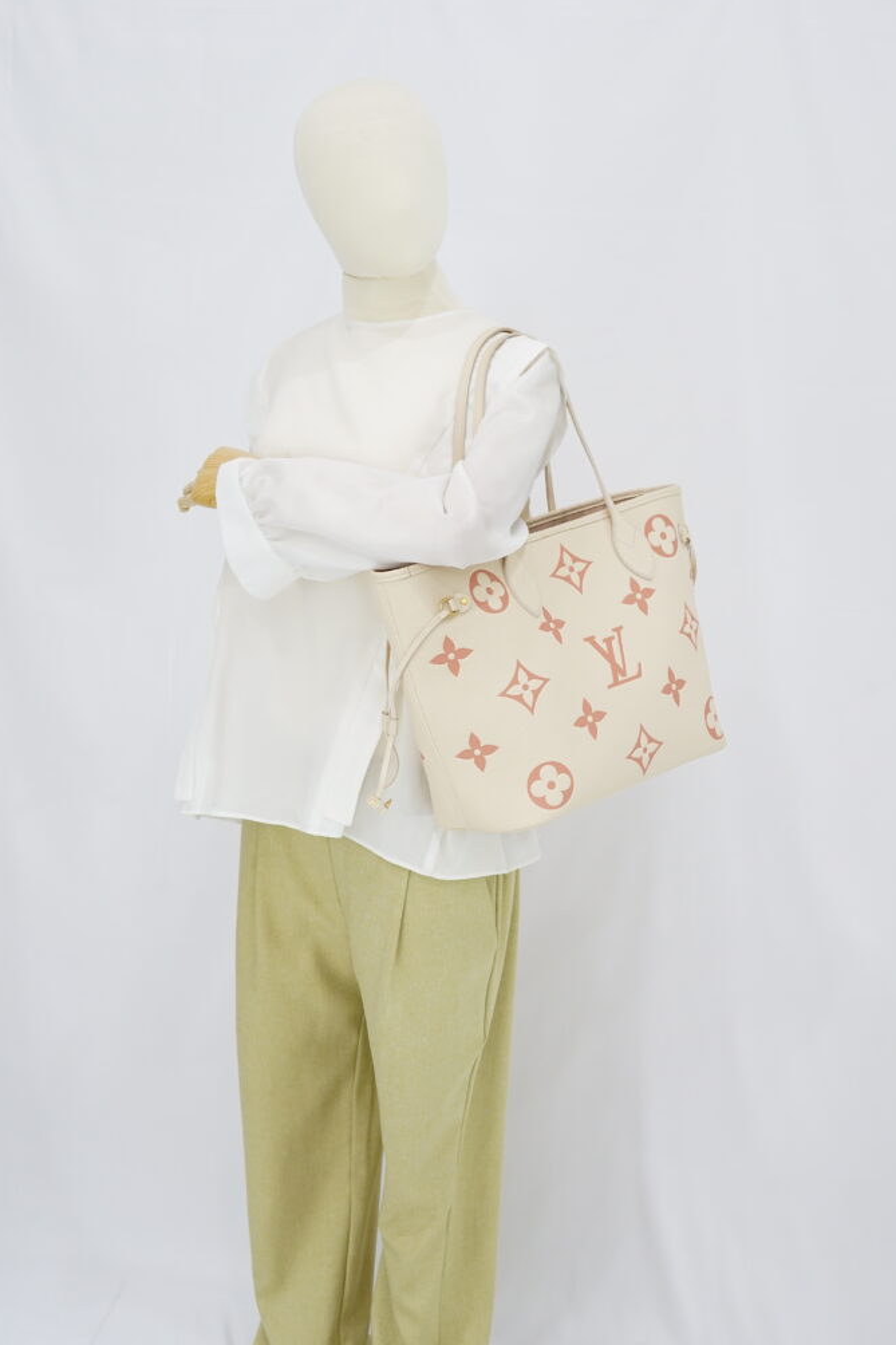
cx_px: 449
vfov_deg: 38.9
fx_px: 1905
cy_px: 681
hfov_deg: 26.5
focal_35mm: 51
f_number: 6.3
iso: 640
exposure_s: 1/10
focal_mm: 50
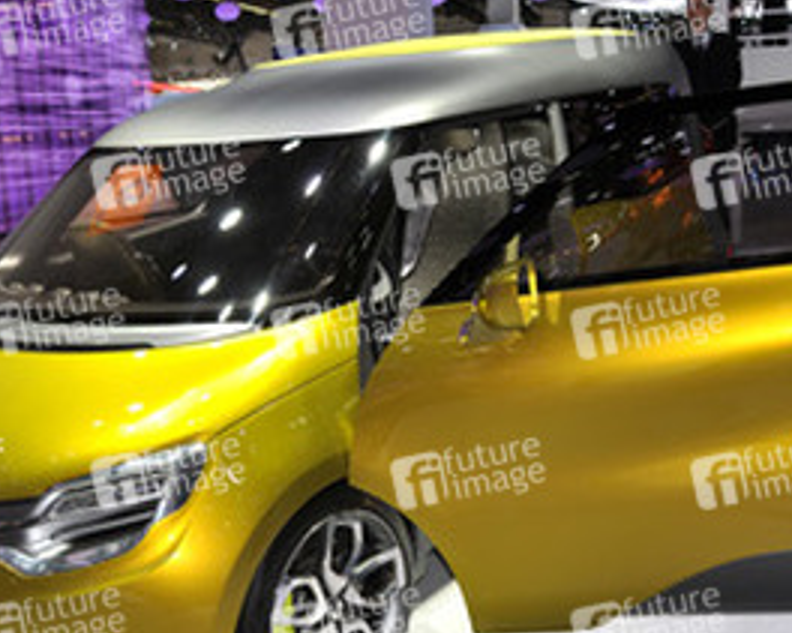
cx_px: 388
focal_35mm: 48
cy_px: 399
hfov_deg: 38.8
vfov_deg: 31.3
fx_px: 1125
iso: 200
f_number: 4.5
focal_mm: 20
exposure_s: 1/200
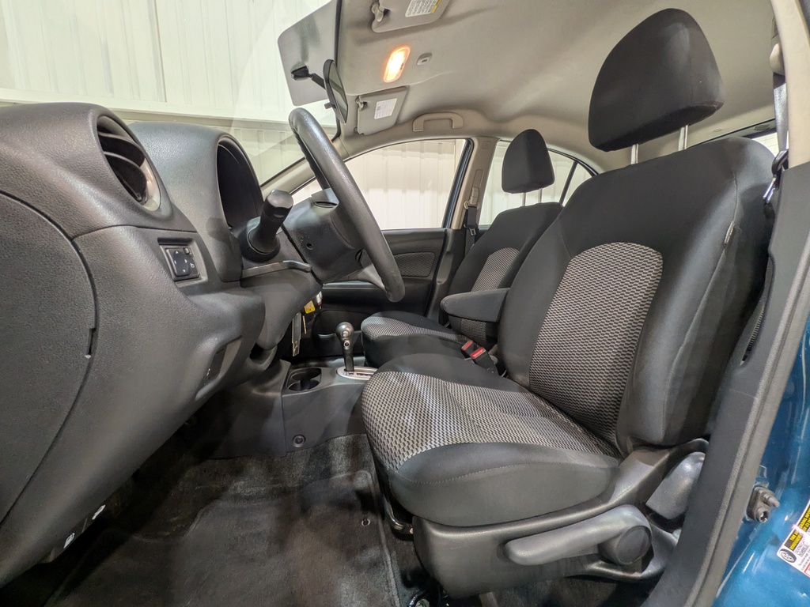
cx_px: 405
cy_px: 304
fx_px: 328
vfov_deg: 85.7
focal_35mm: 14
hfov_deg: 102.1
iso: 94
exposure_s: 1/40
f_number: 2.2
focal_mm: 1.83
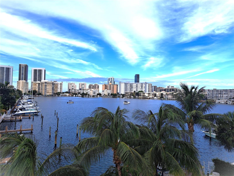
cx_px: 117
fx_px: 162
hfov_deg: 71.6
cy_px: 88
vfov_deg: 56.8
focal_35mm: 24
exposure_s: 1/519
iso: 50
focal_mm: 5.23
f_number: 1.8
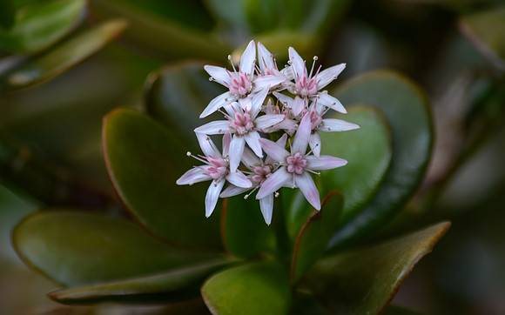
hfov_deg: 4.0
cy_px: 122
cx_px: 278
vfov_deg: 2.5
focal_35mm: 526
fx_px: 7231
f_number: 5.6
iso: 100
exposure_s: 1/13
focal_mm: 300
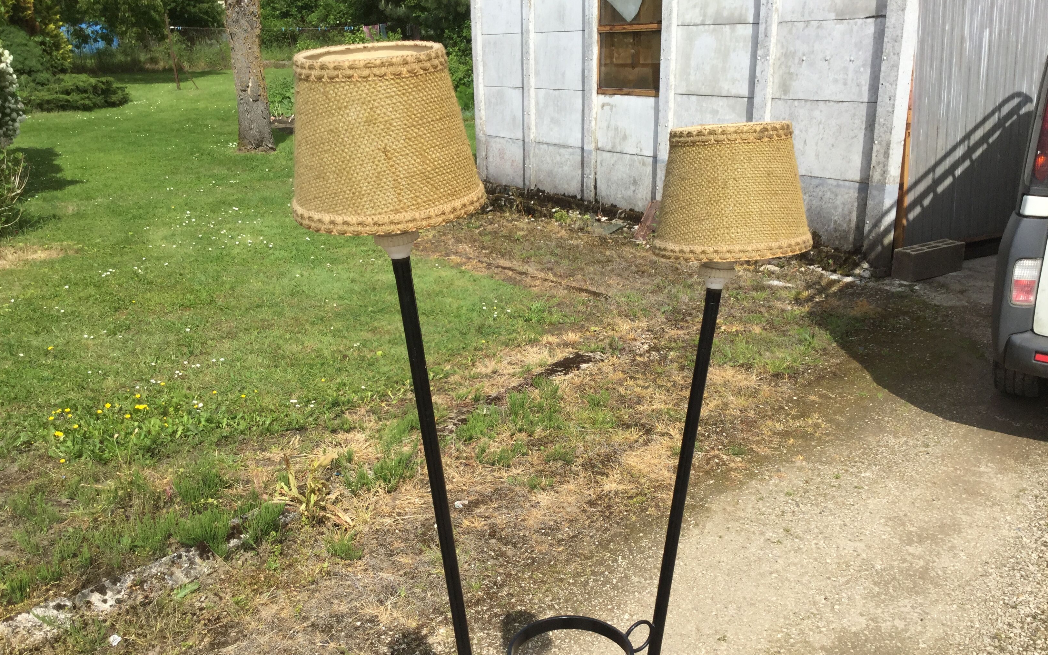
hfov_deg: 58.1
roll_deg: +1.4
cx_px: 524
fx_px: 942
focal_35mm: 33
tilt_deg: -24.1
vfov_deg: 38.2
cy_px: 392
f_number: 2.4
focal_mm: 3.3
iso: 25
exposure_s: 1/1481
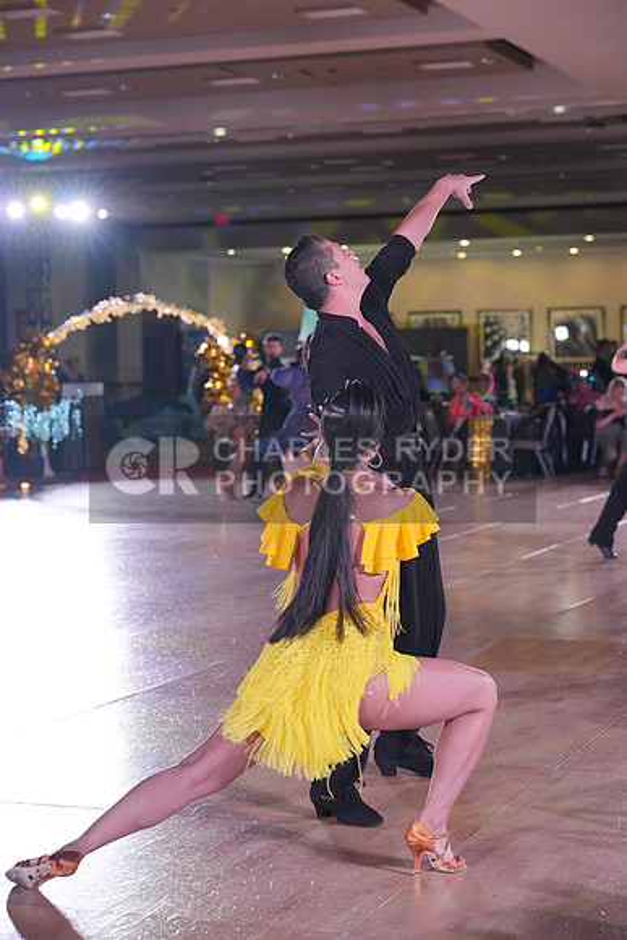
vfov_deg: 27.7
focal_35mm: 73
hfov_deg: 18.7
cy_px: 470
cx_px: 314
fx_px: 1906
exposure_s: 1/400
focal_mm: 73
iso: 1600
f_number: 4
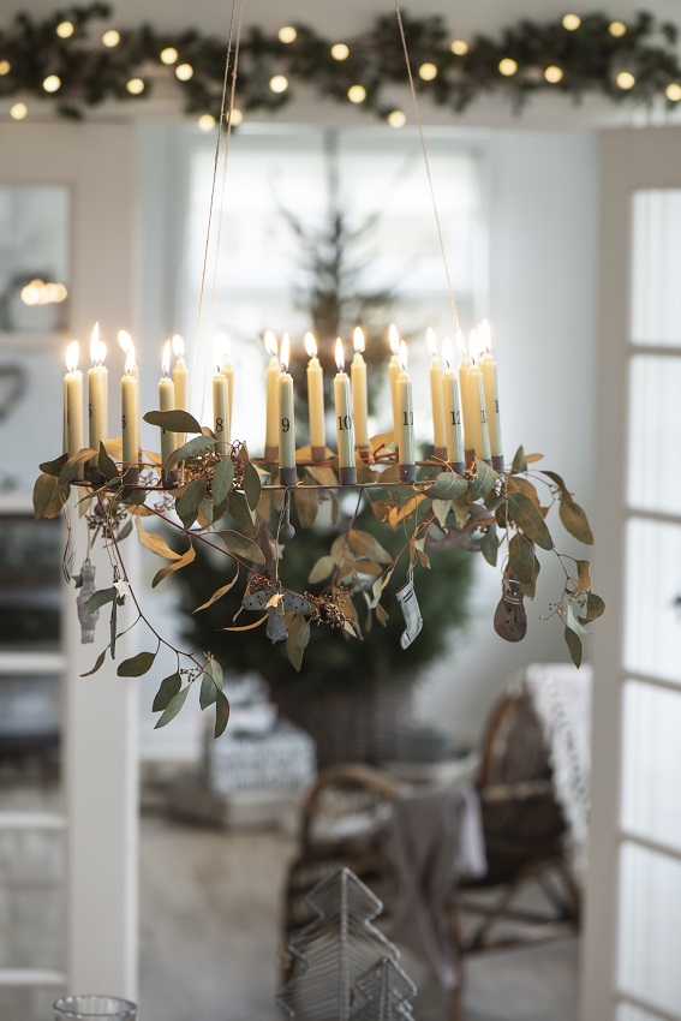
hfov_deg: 13.0
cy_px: 510
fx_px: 2978
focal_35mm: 105
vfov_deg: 19.5
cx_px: 340
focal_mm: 105
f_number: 6.3
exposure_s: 1/10
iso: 320
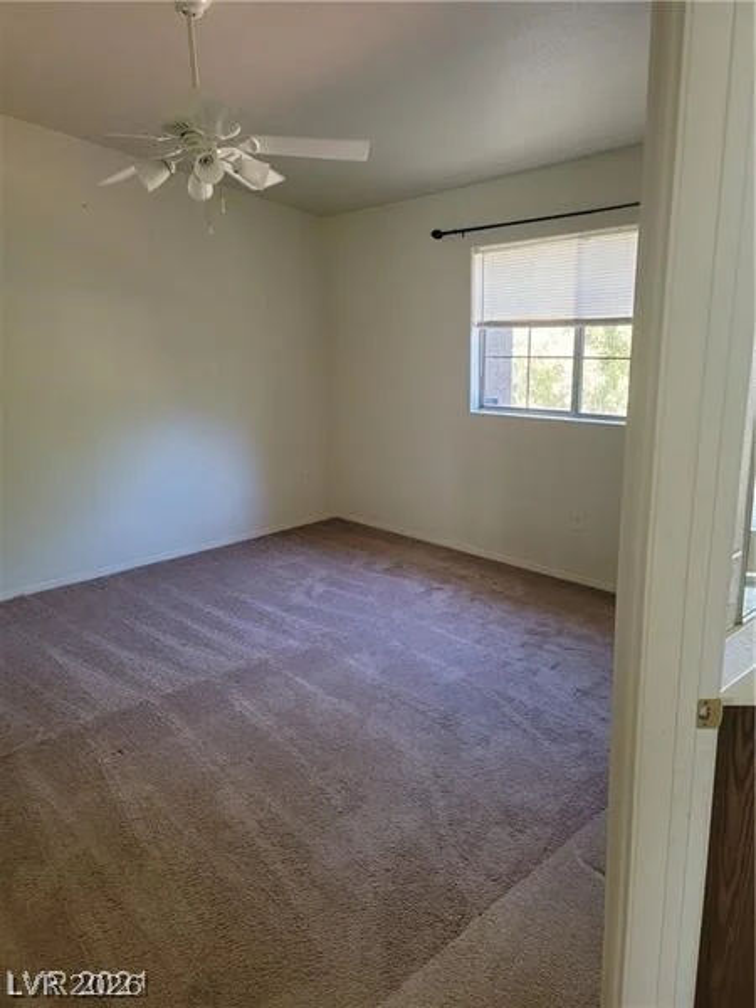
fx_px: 699
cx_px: 378
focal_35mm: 24
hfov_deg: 56.8
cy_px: 504
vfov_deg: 71.6
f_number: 1.8
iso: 250
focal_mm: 6.7
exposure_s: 1/59
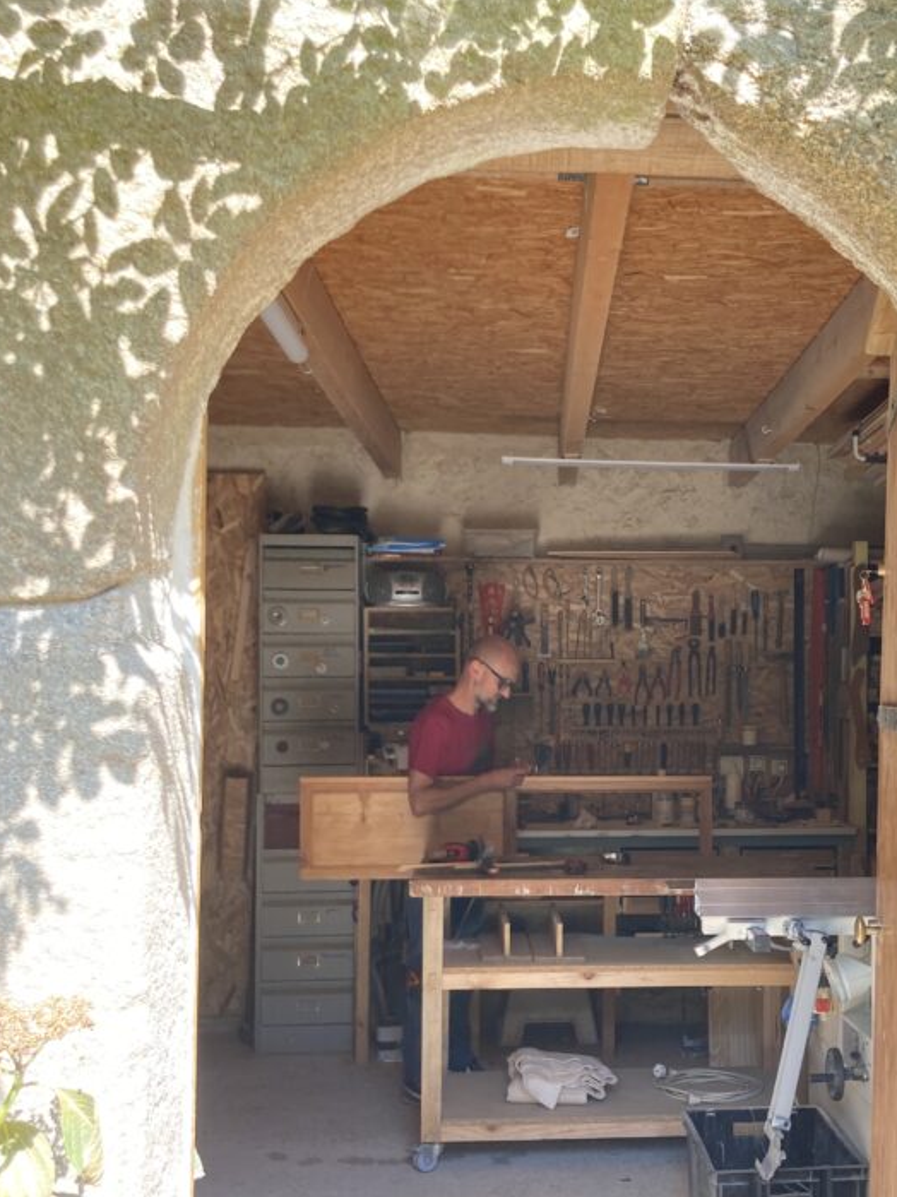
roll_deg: +0.4
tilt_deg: +1.6
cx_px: 639
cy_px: 706
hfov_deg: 34.6
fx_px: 1417
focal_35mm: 41
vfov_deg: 45.6
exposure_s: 1/121
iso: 25
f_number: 1.8
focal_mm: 3.99
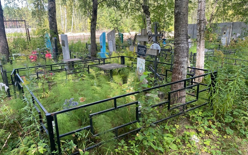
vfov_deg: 44.5
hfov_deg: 66.5
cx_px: 124
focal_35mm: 28
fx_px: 189
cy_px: 82
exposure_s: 1/139
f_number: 1.8
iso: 32
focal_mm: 4.25
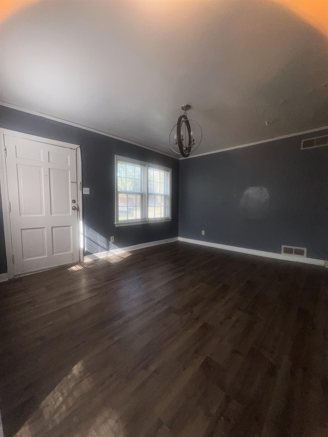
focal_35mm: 13
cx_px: 164
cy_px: 218
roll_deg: -0.1
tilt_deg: -4.4
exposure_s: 1/161
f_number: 1.8
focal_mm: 1.57
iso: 25
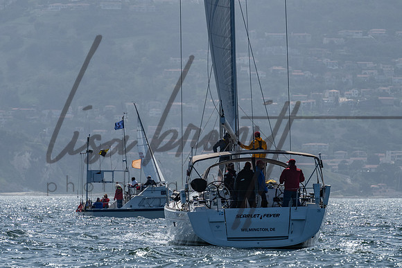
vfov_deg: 3.3
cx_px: 193
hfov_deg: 5.0
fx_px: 4635
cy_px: 187
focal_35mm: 415
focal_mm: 200
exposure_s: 1/2500
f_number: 6.3
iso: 200
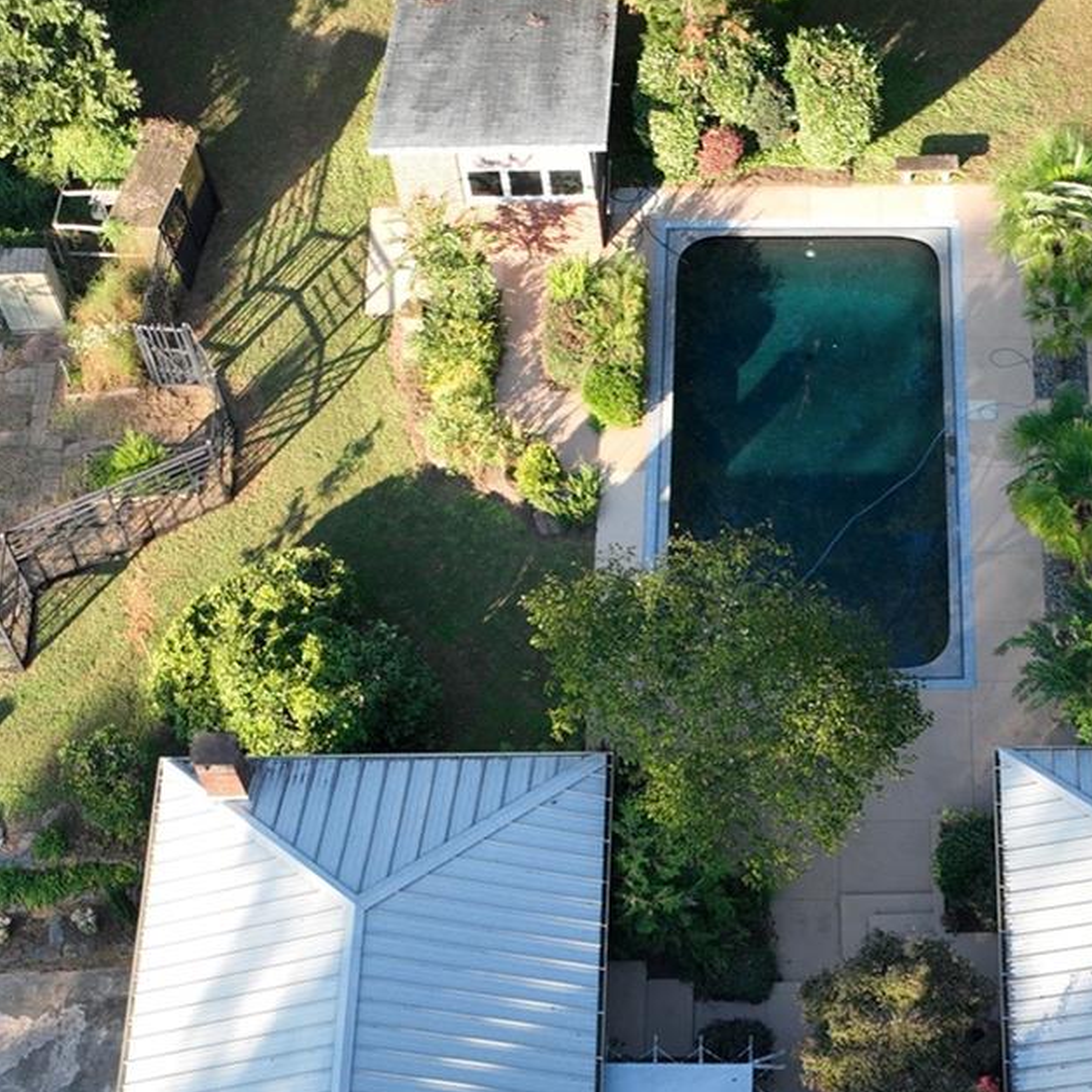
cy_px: 1123
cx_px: 887
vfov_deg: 23.8
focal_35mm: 69
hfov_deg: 24.6
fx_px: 2463
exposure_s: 1/400
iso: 130
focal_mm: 12.29
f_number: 2.8
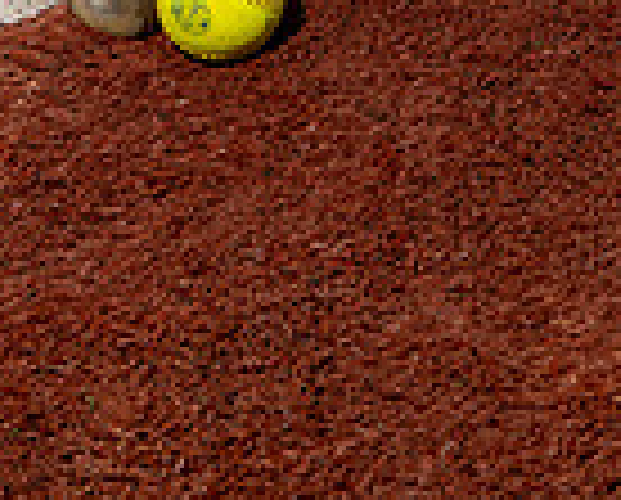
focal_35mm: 107
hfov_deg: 17.6
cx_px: 572
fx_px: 1971
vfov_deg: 12.6
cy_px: -509
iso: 100
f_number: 6.3
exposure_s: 1/250
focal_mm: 35
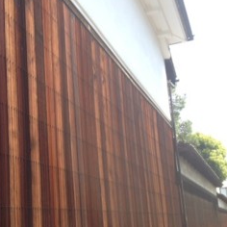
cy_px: 149
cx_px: 50
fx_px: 438
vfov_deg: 28.9
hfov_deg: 28.5
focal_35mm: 59
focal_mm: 4.28
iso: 64
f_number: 2.4
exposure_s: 1/389
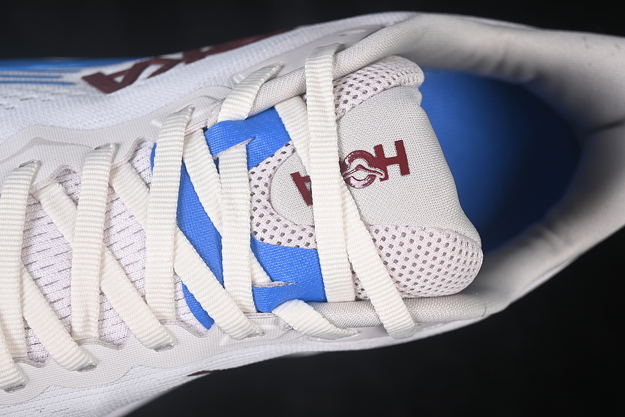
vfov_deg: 18.2
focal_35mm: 75
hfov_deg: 27.0
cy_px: 208
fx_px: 1302
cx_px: 312
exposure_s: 1/80
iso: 160
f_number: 7.1
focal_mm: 50
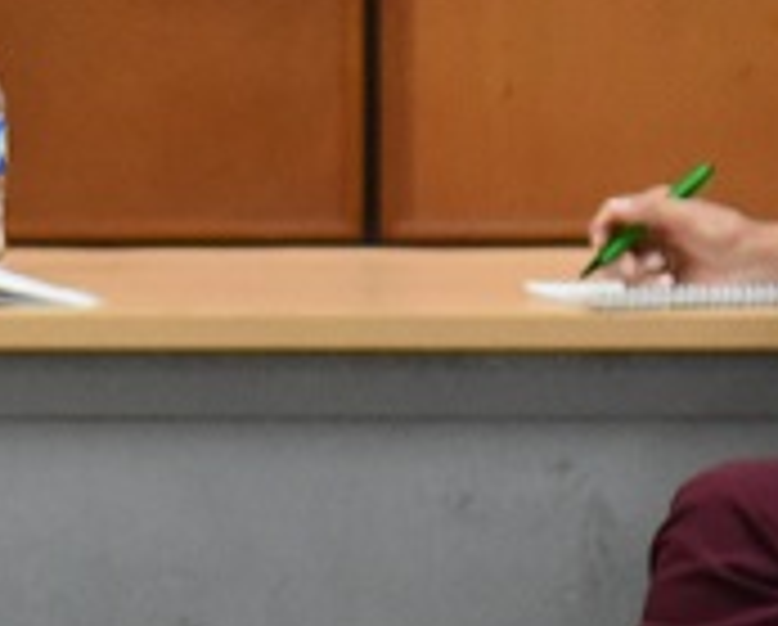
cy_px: -248
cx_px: -706
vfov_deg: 2.6
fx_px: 13793
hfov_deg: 3.2
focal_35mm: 598
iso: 3200
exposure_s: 1/100
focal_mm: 92
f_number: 4
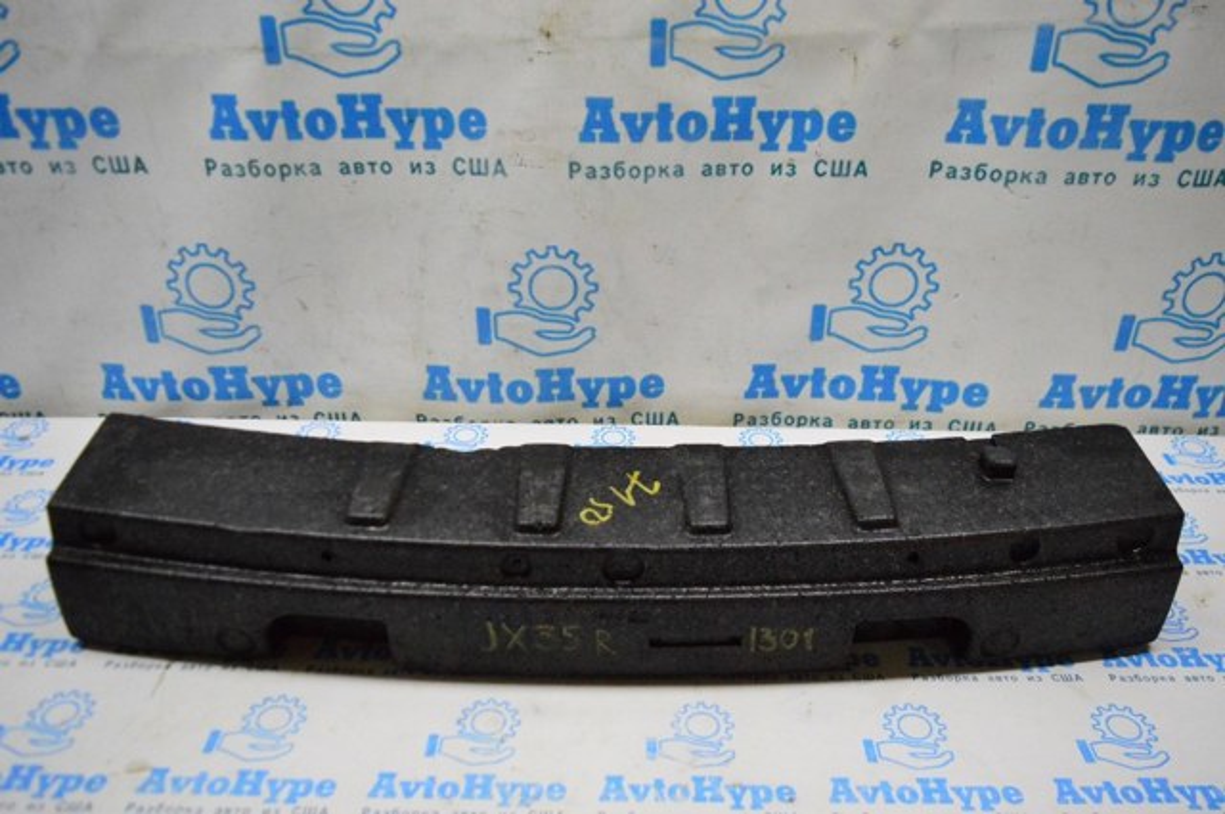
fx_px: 1020
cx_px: 612
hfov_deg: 62.0
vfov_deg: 43.5
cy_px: 407
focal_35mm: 30
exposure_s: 1/1000
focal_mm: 20
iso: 6400
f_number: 3.5
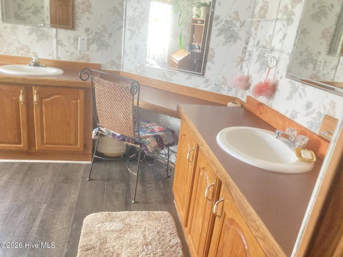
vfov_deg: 49.7
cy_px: 128
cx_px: 172
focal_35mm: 28
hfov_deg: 63.4
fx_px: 277
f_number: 1.8
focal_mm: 3.99
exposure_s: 1/57
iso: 320
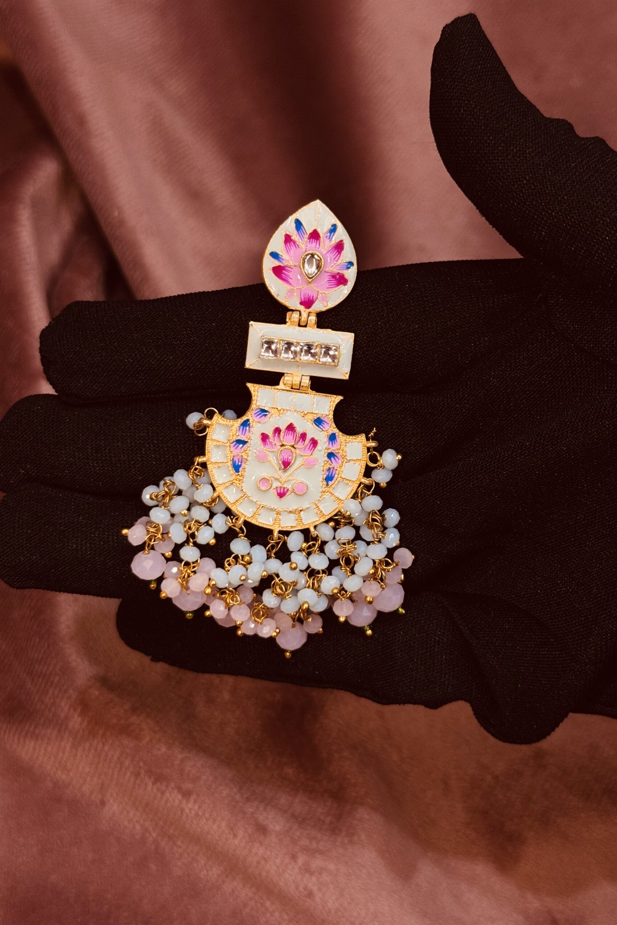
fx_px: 1285
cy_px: 463
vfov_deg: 39.6
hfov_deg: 27.0
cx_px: 308
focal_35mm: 50
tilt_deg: -64.3
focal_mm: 6.76
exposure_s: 1/50
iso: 100
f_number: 1.78
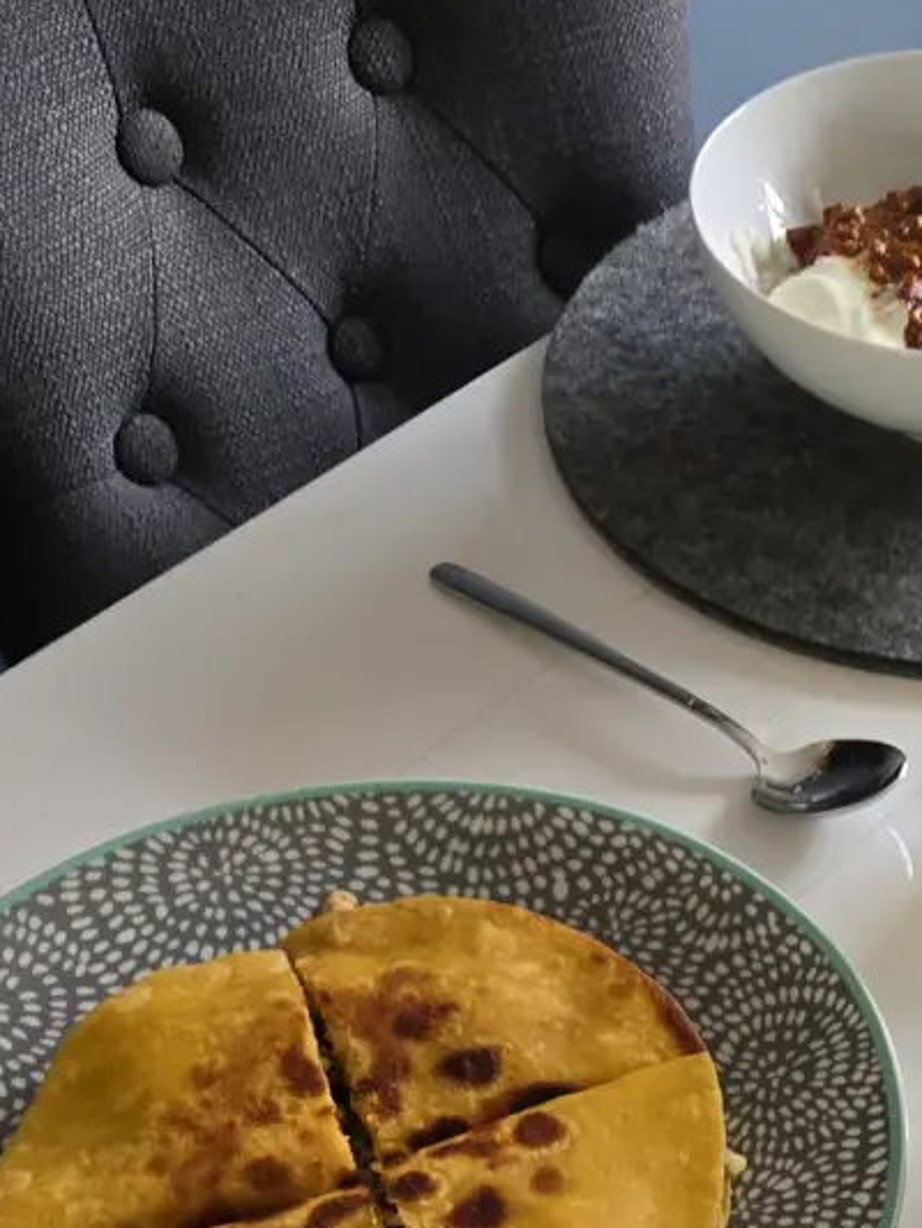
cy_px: 1263
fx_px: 2449
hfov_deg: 19.7
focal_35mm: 69
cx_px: 1173
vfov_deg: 26.5
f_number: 1.8
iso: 640
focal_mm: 5.4
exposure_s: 1/100
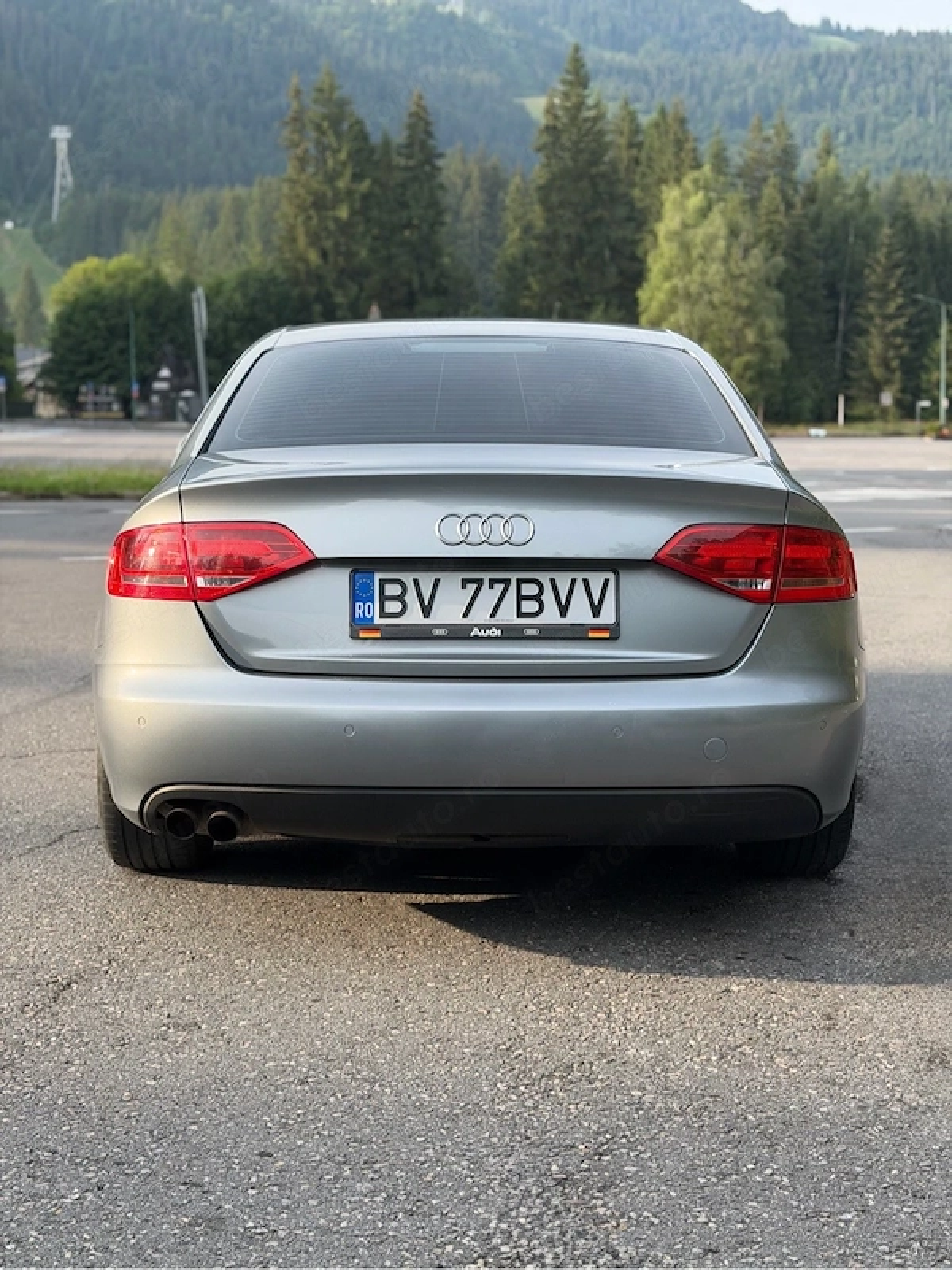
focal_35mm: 48
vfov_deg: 39.7
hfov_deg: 30.3
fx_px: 1760
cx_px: 476
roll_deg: +0.6
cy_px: 635
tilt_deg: -6.1
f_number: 1.78
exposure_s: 1/1353
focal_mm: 6.76
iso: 64
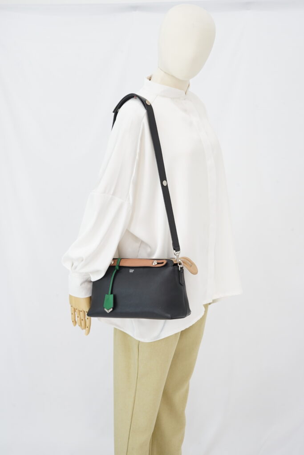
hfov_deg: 27.0
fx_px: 633
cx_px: 152
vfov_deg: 39.6
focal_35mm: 50
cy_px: 228
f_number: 10
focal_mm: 50
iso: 640
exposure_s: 1/3
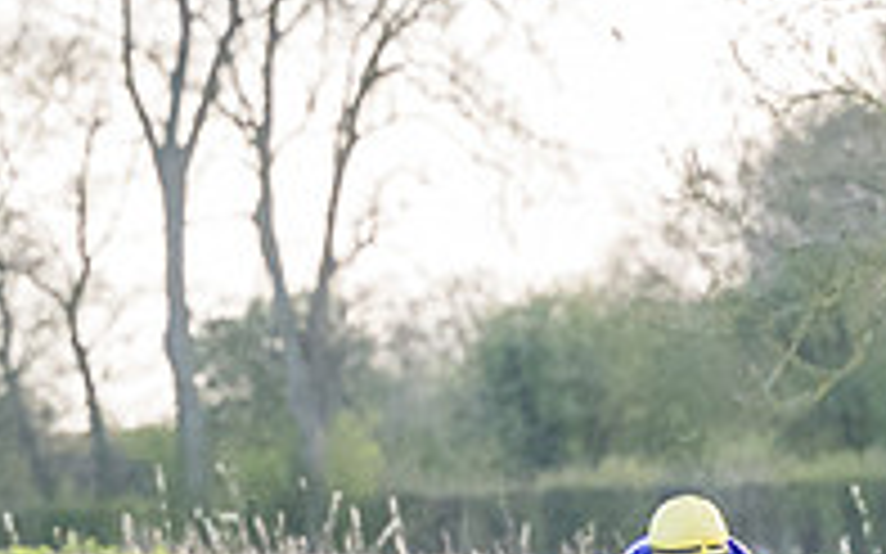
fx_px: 32419
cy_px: 877
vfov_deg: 1.0
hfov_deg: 1.6
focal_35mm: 1343
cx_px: 6
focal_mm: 170
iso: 800
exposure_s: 1/1000
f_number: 4
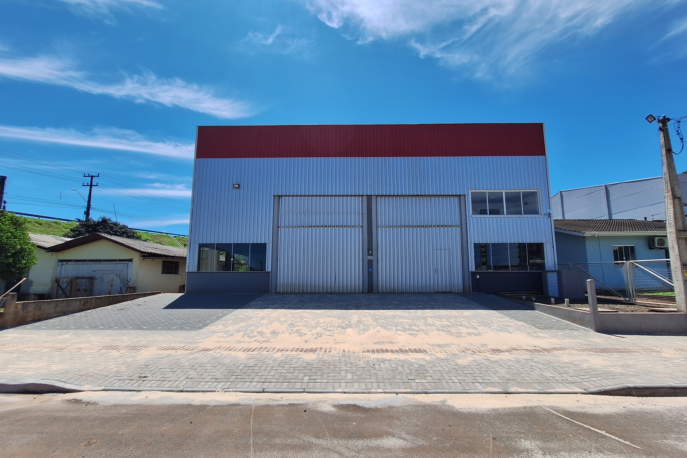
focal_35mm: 14
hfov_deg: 104.3
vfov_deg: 81.0
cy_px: 247
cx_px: 347
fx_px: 267
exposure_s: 1/1783
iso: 40
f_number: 2.2
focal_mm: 1.74
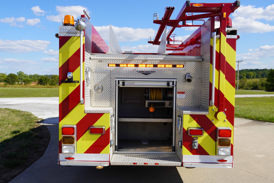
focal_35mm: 30
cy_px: 92
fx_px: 228
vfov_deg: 43.6
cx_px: 137
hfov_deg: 61.9
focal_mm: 20
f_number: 10
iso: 100
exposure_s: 1/160
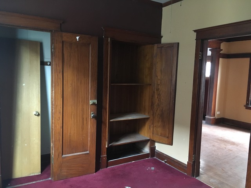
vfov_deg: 48.2
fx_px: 210
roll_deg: -1.6
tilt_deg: -6.4
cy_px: 94
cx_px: 126
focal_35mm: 29
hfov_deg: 61.7
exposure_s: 1/15
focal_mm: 4.15
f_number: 2.2
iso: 400
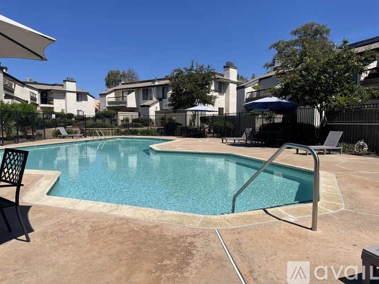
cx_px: 190
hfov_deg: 67.3
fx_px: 285
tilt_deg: -5.2
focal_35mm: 26
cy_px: 142
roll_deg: +0.7
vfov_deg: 53.0
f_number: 1.6
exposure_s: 1/6135
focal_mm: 4.2
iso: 32
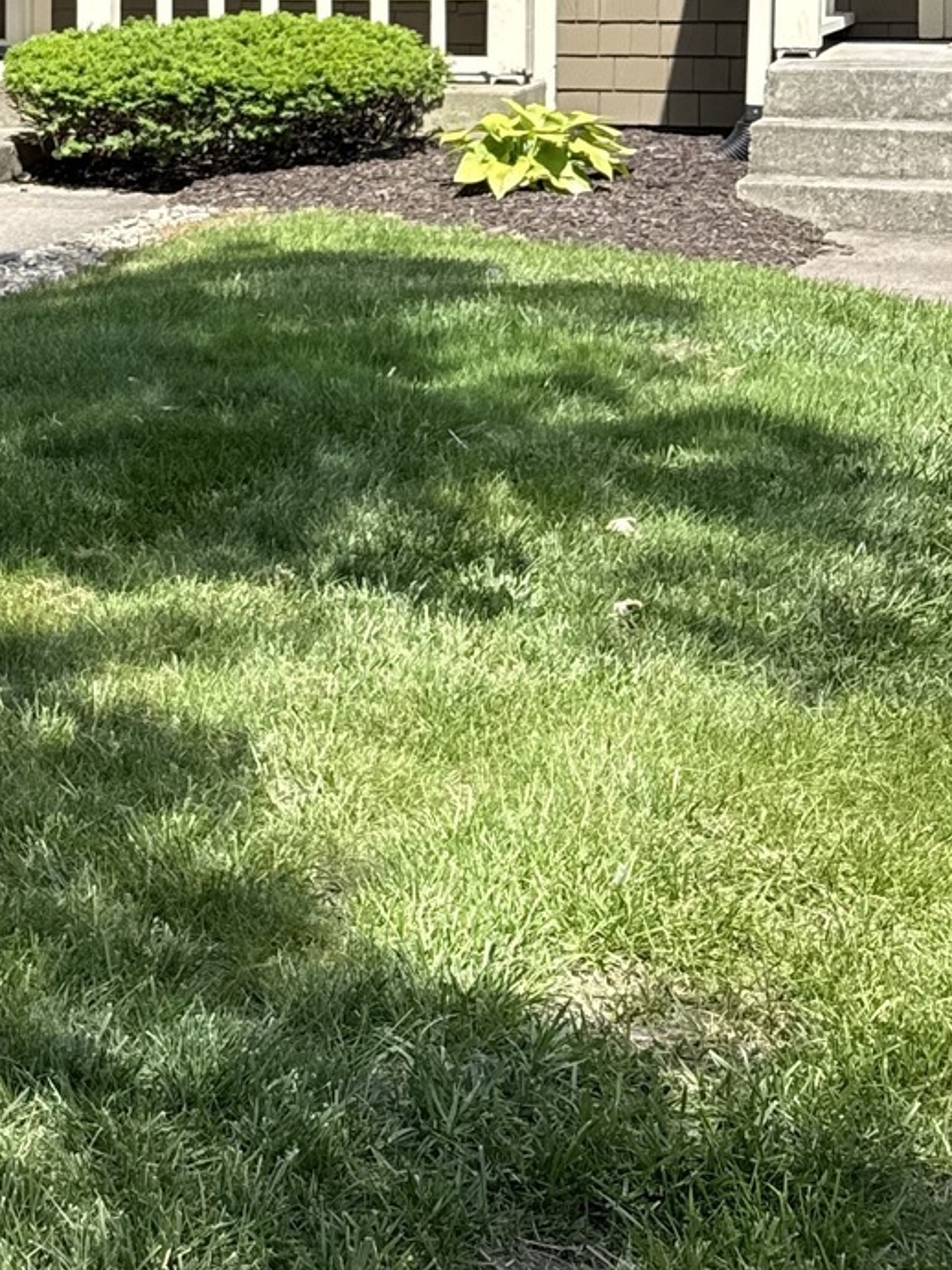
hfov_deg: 16.4
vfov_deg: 23.7
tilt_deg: -3.4
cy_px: 94
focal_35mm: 80
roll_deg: +2.0
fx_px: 2934
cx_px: -572
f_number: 1.78
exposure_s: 1/1727
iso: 100
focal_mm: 6.76
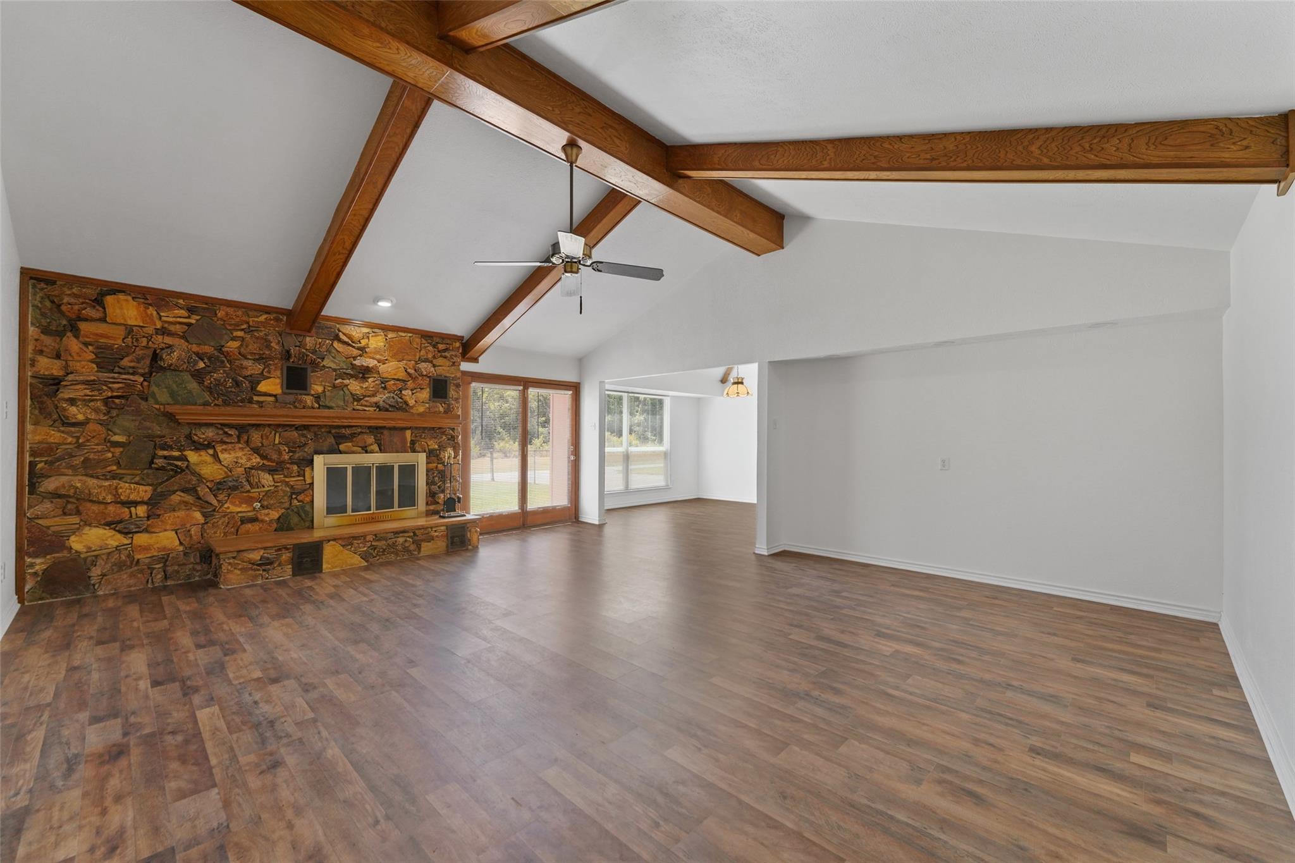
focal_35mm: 14
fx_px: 504
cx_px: 648
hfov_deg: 104.3
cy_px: 432
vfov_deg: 81.2
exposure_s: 1/13
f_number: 9
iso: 640
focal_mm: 14
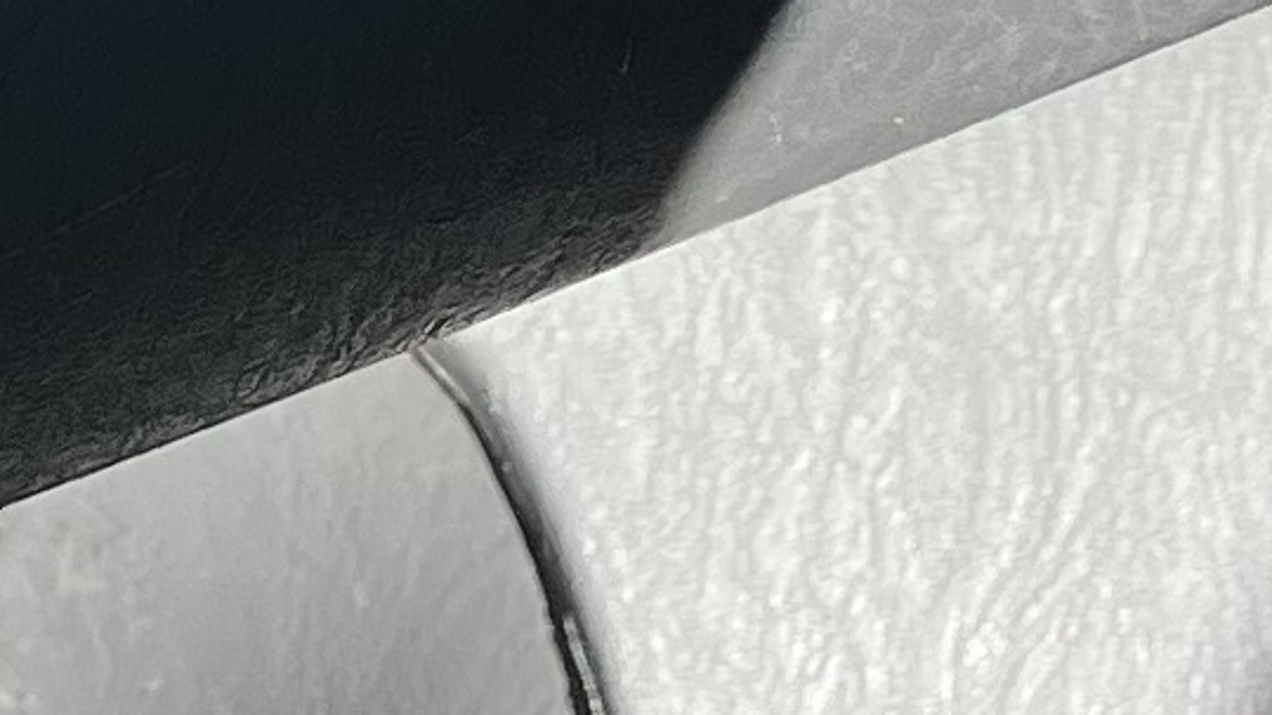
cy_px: -1914
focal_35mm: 228
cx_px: 960
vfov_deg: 4.9
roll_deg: -8.7
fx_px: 7689
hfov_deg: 9.4
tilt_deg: -36.4
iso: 32
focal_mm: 3.99
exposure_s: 1/1350
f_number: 1.8
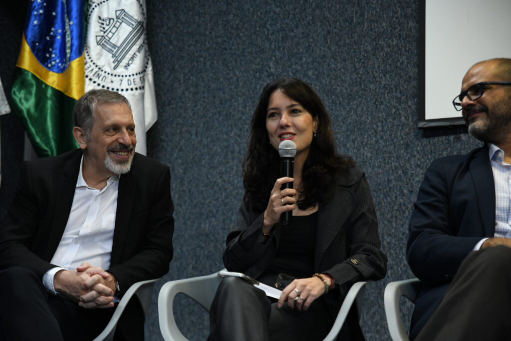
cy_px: 170
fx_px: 994
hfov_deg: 28.8
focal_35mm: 70
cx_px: 256
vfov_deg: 19.5
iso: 2500
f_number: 2.8
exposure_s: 1/200
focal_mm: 70
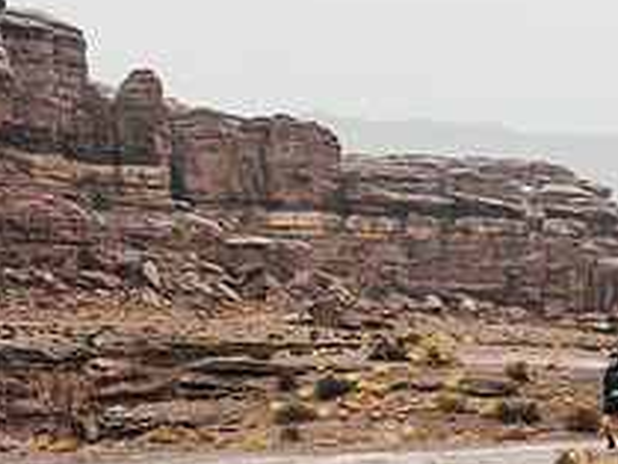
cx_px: 451
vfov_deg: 18.3
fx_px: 1411
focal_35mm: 79
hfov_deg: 24.5
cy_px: 433
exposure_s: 1/400
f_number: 2.8
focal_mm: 29
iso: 2000
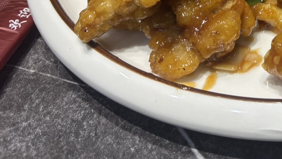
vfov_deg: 16.3
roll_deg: +3.5
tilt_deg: -37.6
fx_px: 509
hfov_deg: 28.0
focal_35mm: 68
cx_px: 318
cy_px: -72
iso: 40
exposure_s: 1/100
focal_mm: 5.96
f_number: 1.6
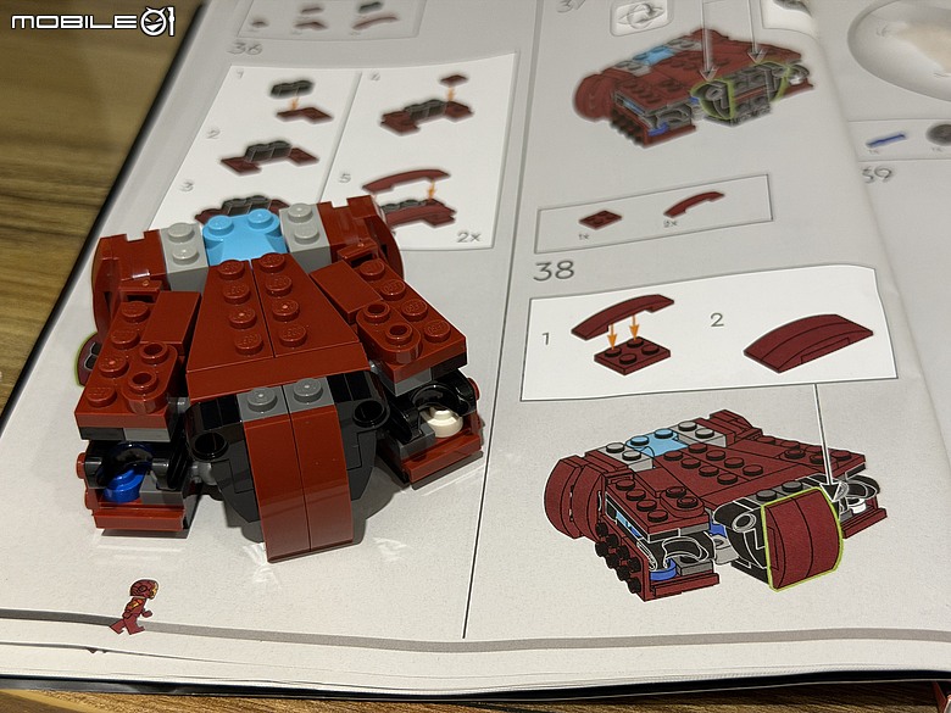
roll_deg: +2.0
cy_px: 356
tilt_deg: -39.0
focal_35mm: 48
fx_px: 1319
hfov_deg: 39.7
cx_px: 476
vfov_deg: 30.3
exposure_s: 1/60
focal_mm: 6.76
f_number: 1.78
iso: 250
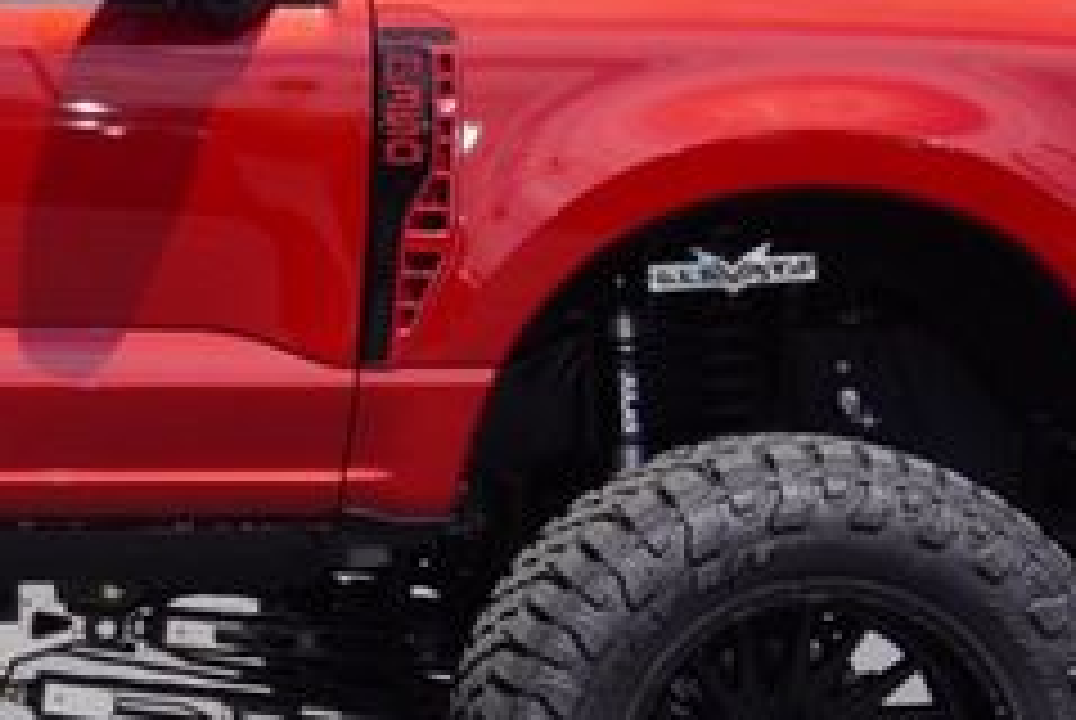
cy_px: 423
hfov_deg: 11.6
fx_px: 4997
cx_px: -702
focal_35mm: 167
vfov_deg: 8.2
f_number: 9
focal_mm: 26
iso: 100
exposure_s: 1/125
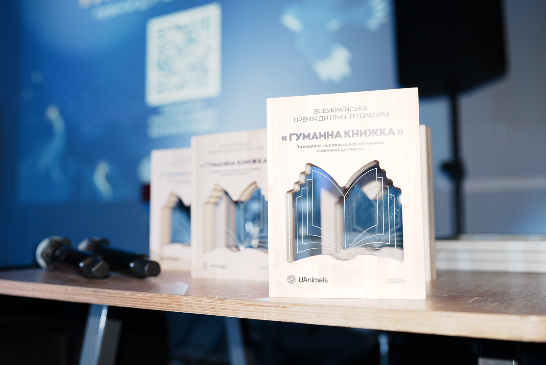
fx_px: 531
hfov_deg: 54.4
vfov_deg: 37.9
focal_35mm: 35
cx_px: 273
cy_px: 182
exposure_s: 1/250
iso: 500
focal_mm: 35
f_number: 2.5
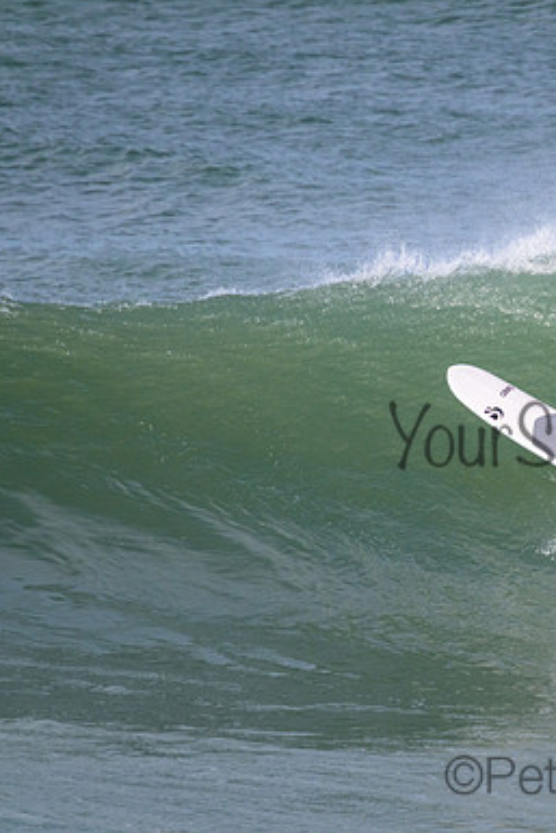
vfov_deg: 1.7
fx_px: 27912
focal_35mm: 1206
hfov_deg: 1.1
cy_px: 416
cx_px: 612
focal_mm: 800
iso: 1250
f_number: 11
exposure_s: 1/2000
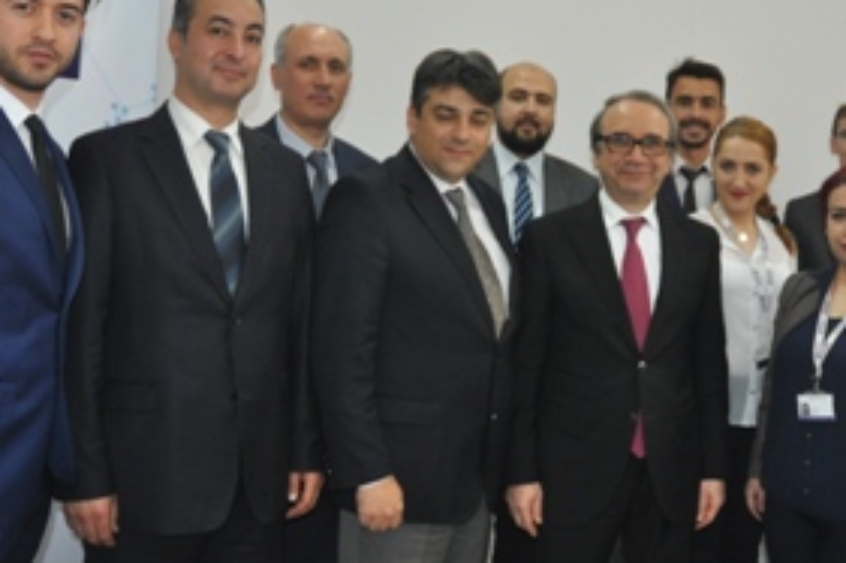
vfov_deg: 31.1
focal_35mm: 43
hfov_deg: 45.3
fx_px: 1010
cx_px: 482
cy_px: 226
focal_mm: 18
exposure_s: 1/125
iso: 800
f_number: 3.5
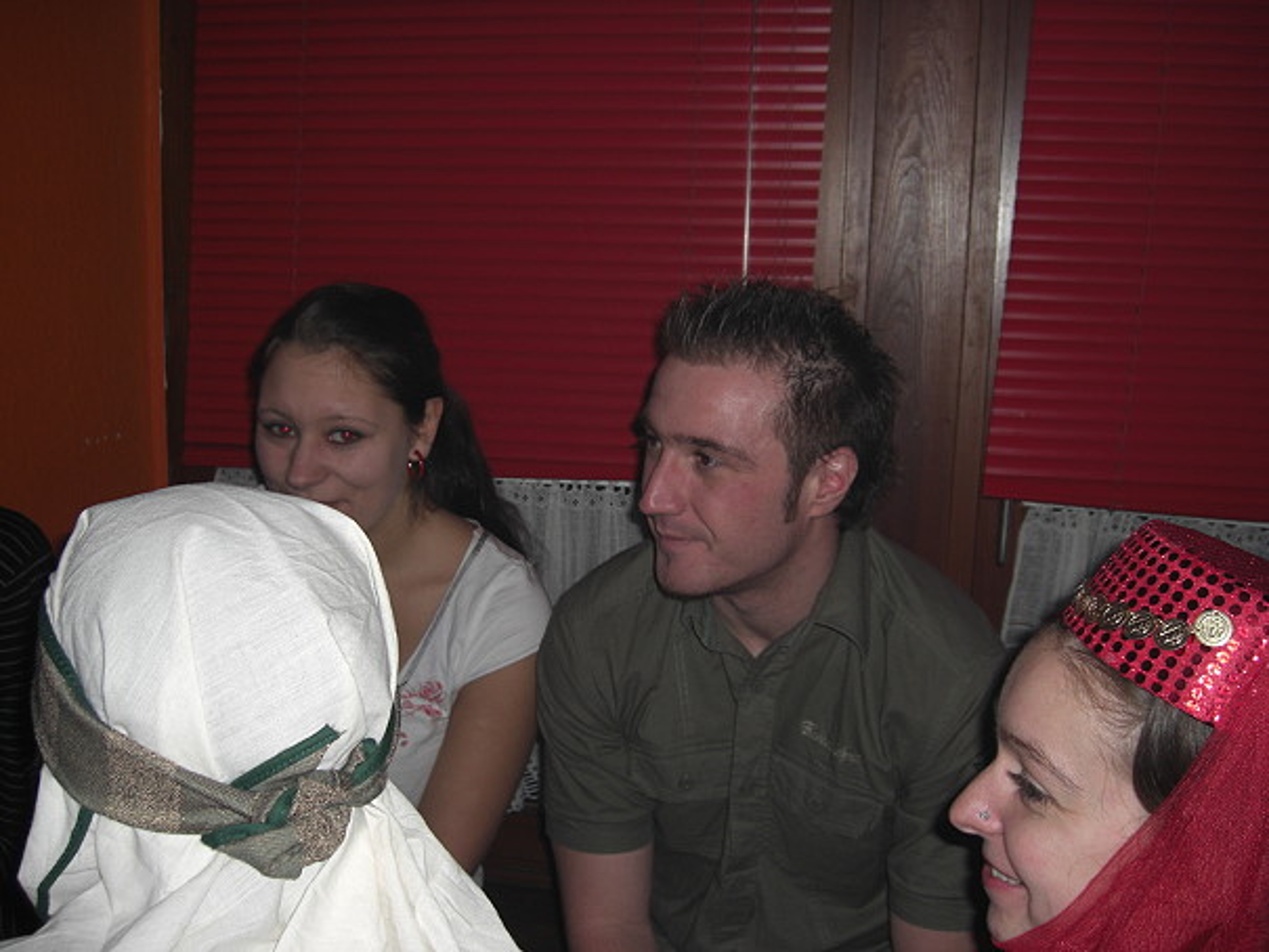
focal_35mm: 38
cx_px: 634
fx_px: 1393
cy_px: 476
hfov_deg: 49.0
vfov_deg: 37.7
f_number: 2.8
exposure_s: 1/60
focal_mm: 7.9
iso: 100
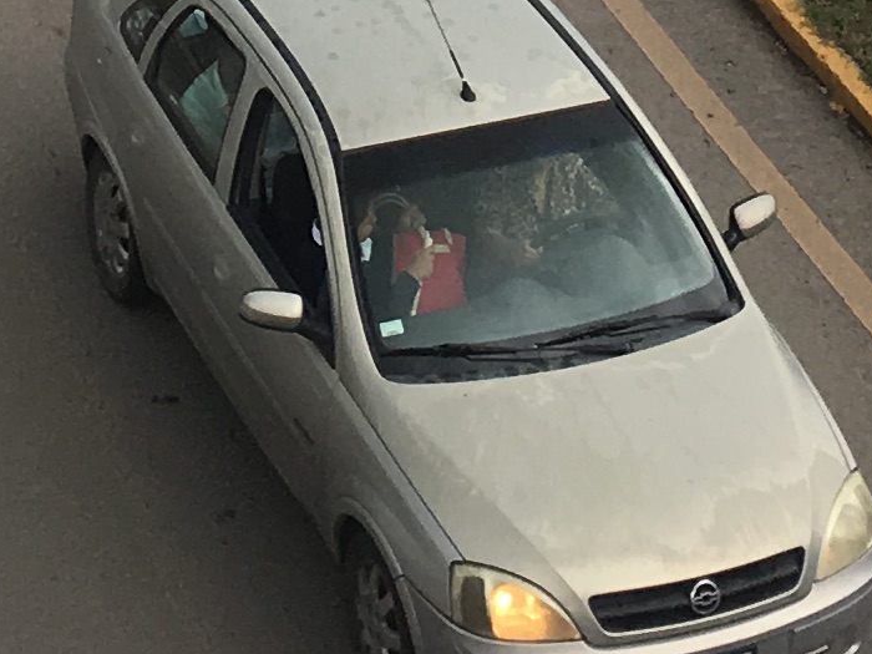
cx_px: 272
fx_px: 4207
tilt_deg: -9.4
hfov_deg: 11.8
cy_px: -1069
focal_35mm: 167
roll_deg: -0.7
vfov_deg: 8.0
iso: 25
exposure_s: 1/460
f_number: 2.2
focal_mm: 4.15
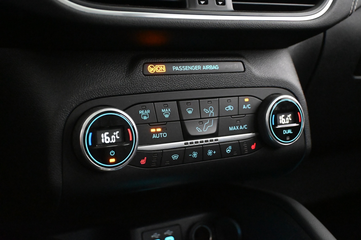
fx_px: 489
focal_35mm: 49
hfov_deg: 40.5
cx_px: 180
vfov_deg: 27.7
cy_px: 120
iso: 12800
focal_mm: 32.5
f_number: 5
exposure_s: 1/40
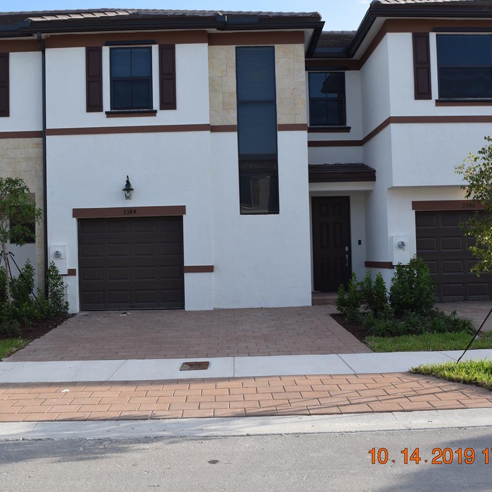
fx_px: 691
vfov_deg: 39.2
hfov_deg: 39.1
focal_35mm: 43
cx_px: 228
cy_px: 242
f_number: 8
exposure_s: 1/250
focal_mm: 22
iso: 200
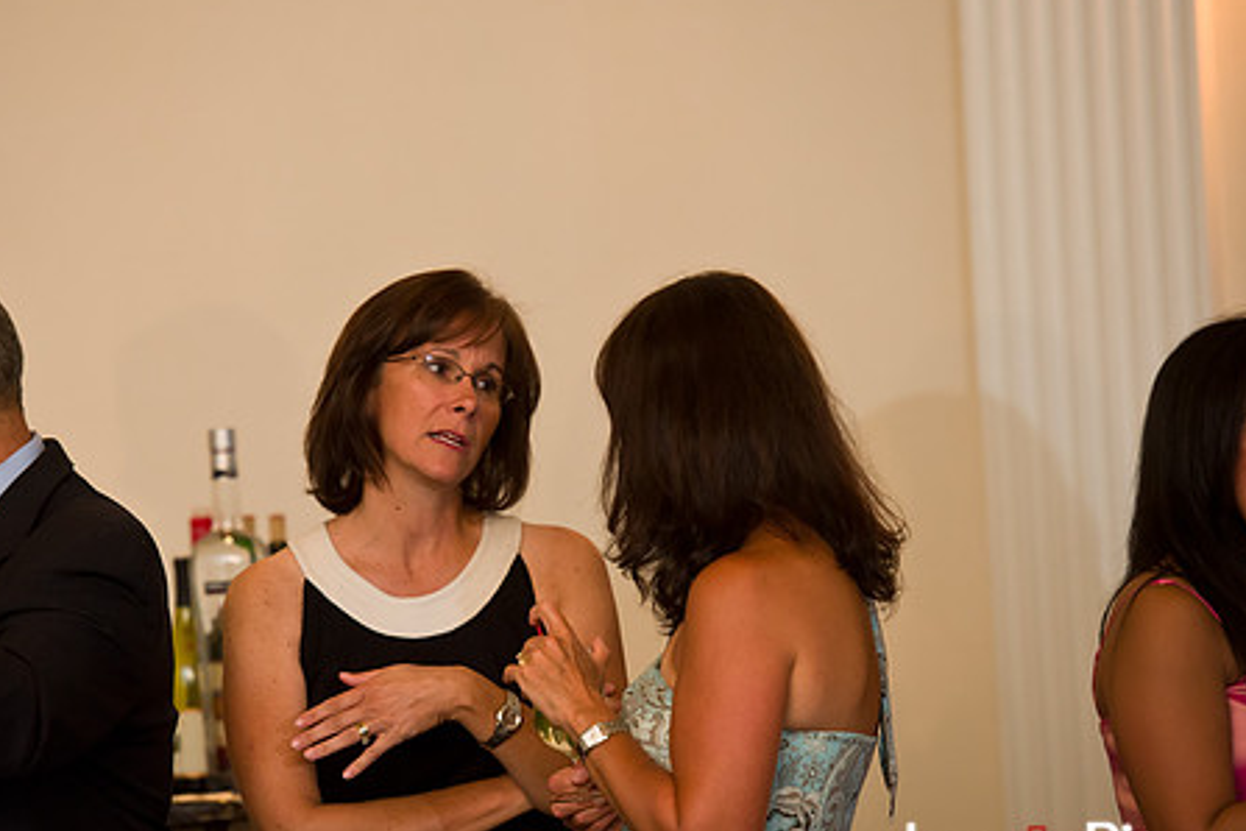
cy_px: 432
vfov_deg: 6.4
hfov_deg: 9.6
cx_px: 460
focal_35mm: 214
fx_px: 7406
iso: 1600
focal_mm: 165
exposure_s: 1/125
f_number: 3.2
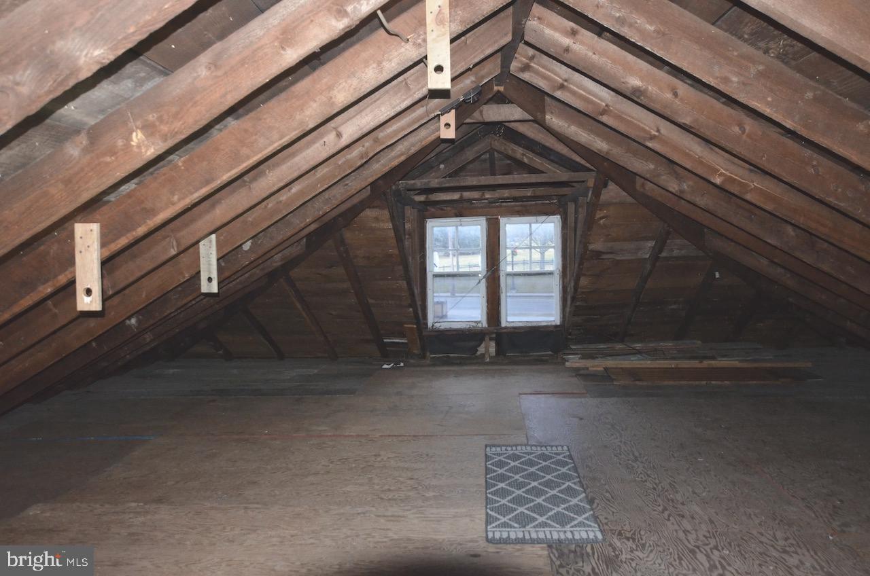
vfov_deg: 43.4
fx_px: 724
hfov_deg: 62.0
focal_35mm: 30
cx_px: 435
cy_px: 288
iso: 3200
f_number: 3.5
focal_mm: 20
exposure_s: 1/60
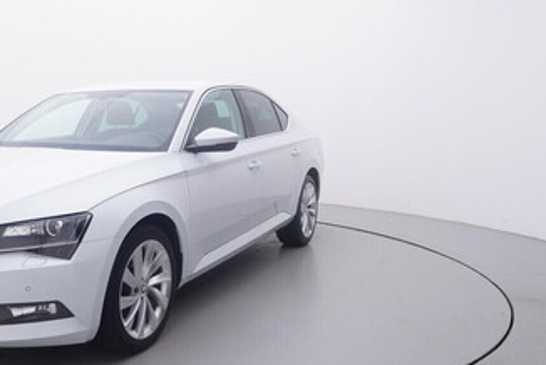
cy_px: 182
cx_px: 106
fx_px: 574
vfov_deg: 35.3
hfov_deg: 47.9
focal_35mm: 38
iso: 200
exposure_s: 1/80
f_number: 5
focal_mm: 15
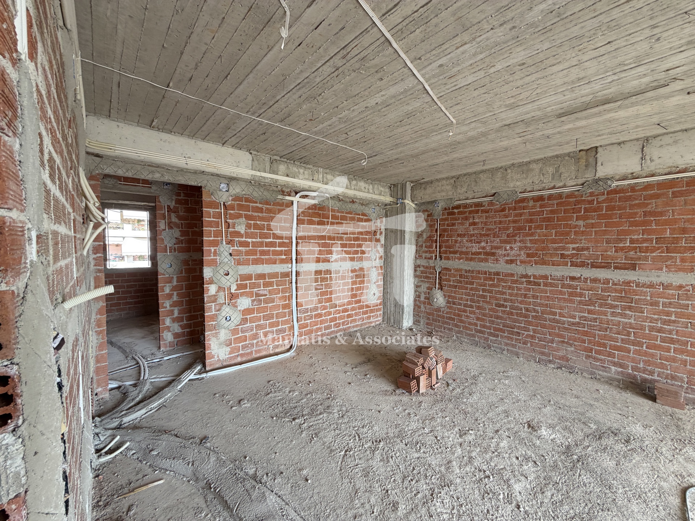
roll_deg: -0.3
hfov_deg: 102.1
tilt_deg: -3.5
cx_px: 348
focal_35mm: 14
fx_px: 281
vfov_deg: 85.7
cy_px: 260
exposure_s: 1/121
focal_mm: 2.22
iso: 80
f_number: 2.2
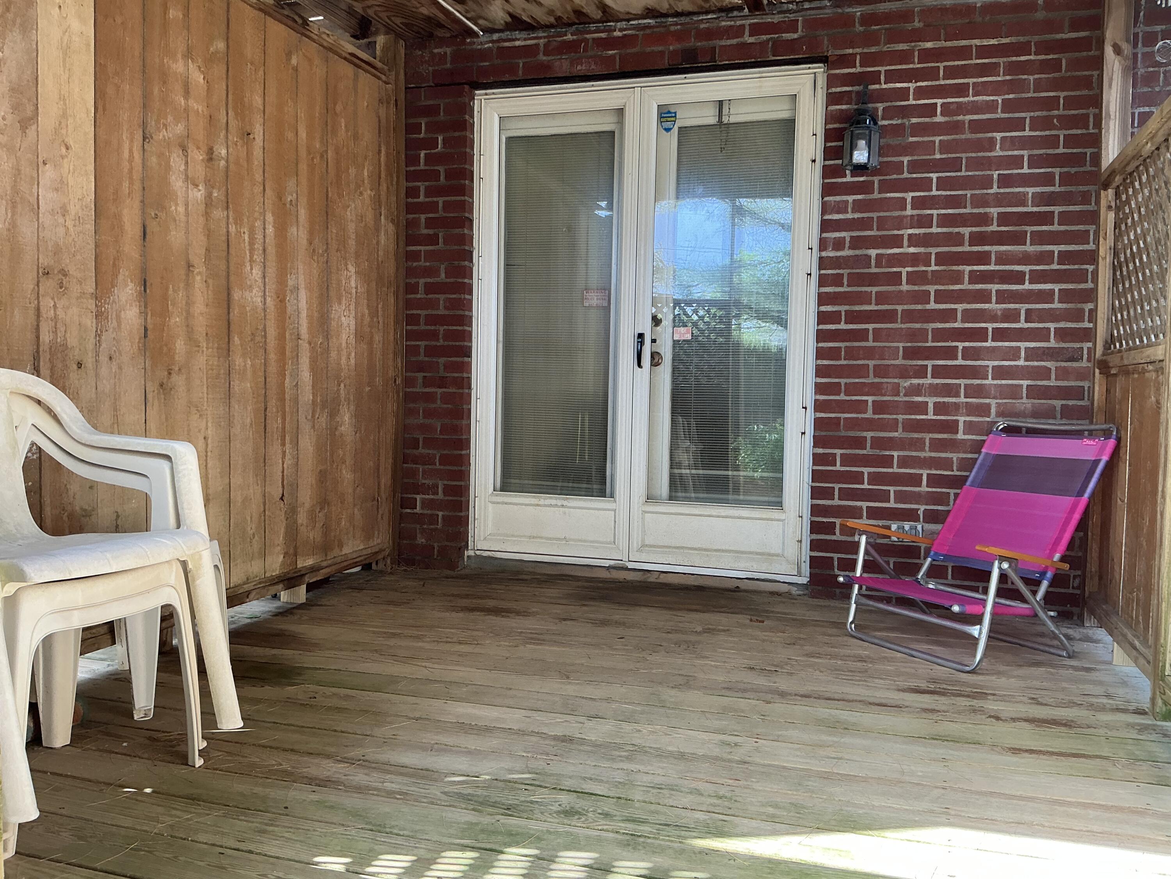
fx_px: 947
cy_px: 440
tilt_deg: -4.4
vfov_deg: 49.7
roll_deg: -0.5
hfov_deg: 63.4
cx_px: 586
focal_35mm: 28
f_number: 1.8
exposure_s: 1/122
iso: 40
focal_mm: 3
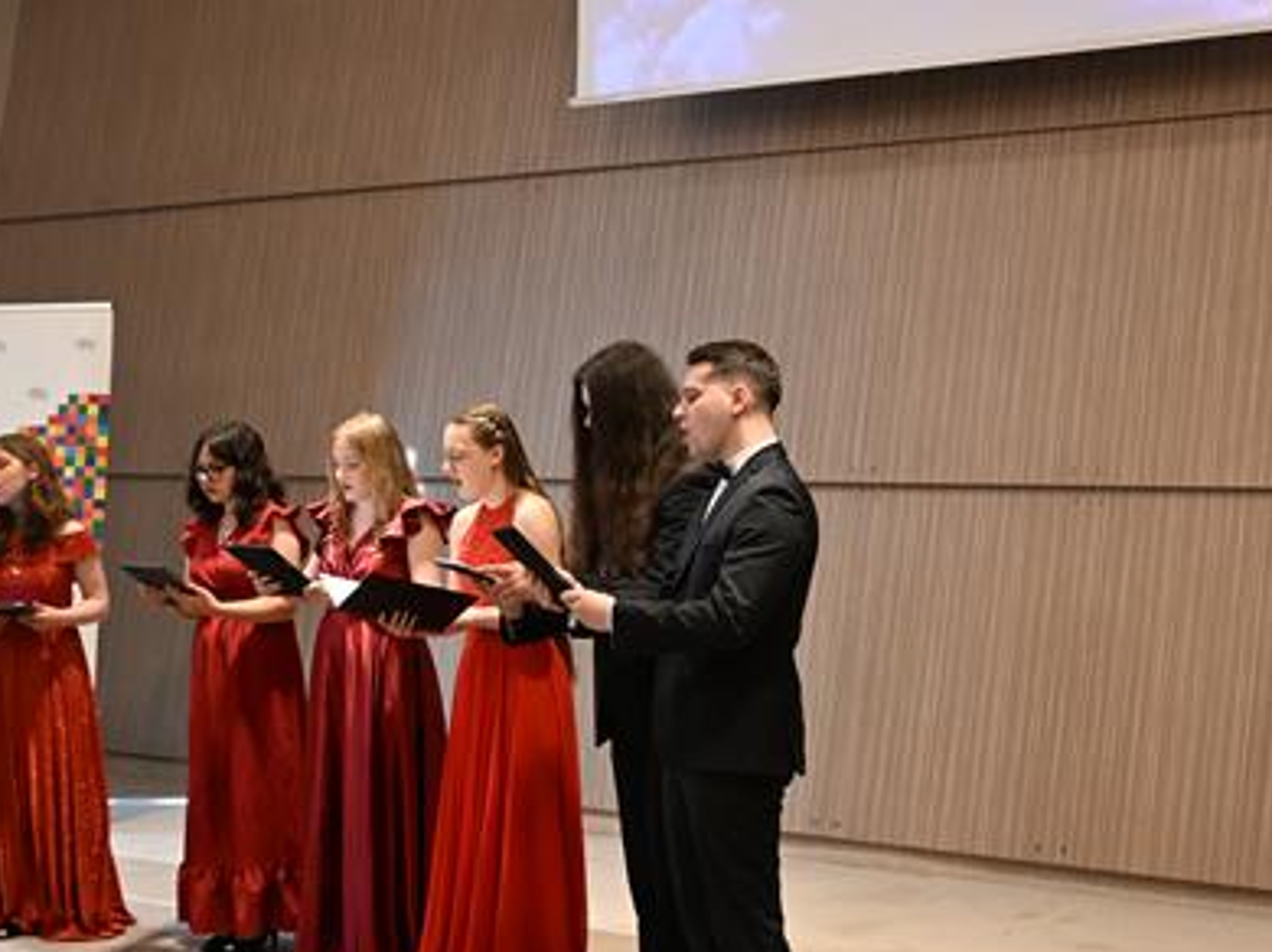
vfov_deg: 20.7
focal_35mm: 71
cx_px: 763
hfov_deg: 27.4
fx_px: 2607
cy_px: 448
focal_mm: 24
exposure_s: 1/60
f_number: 4.2
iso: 1000
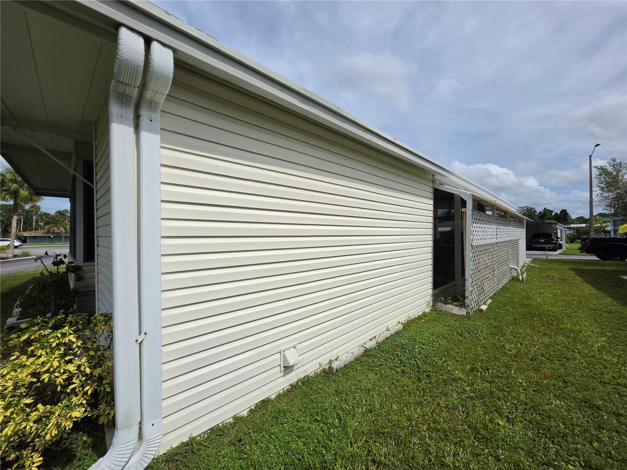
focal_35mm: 13
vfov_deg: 89.9
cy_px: 235
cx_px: 314
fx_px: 235
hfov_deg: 106.2
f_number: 1.9
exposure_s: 1/4311
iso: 32
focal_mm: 2.2
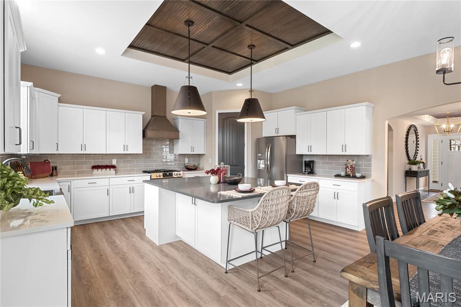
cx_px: 230
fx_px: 230
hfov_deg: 90.0
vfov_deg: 67.3
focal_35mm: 18
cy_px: 154
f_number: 8
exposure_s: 1/3
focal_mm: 9
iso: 400
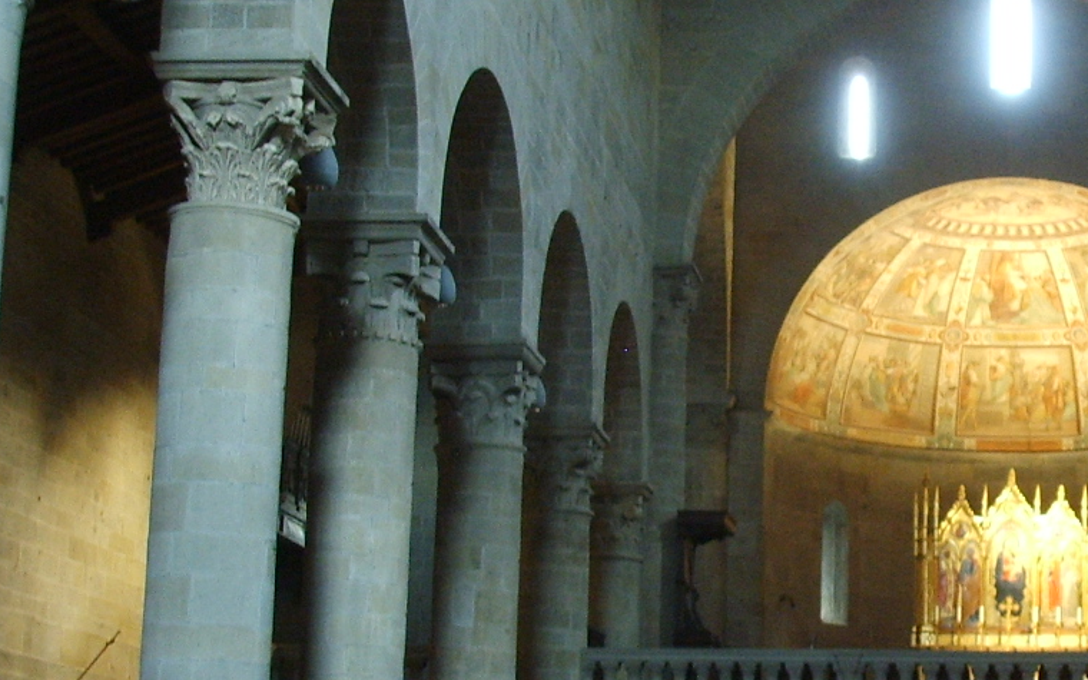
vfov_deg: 15.0
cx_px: 969
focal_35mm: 87
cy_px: 439
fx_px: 2580
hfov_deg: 23.2
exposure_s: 1/2
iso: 150
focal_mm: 6.6
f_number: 3.5
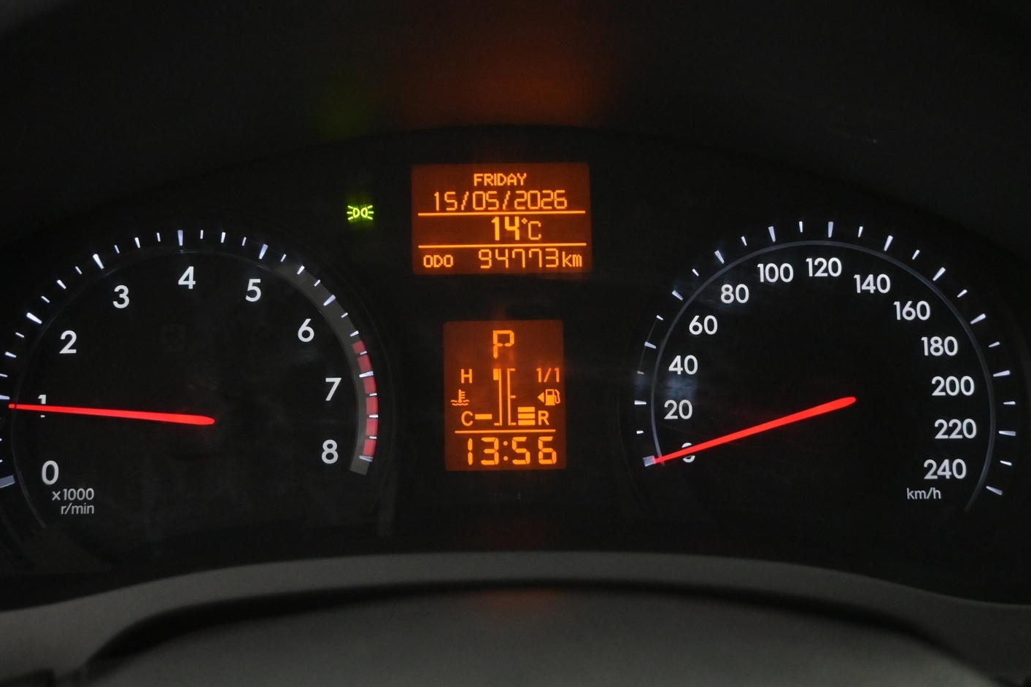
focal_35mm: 47
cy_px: 341
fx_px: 1354
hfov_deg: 41.7
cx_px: 498
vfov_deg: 28.5
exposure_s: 1/40
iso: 4500
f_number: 4.5
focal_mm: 27.5
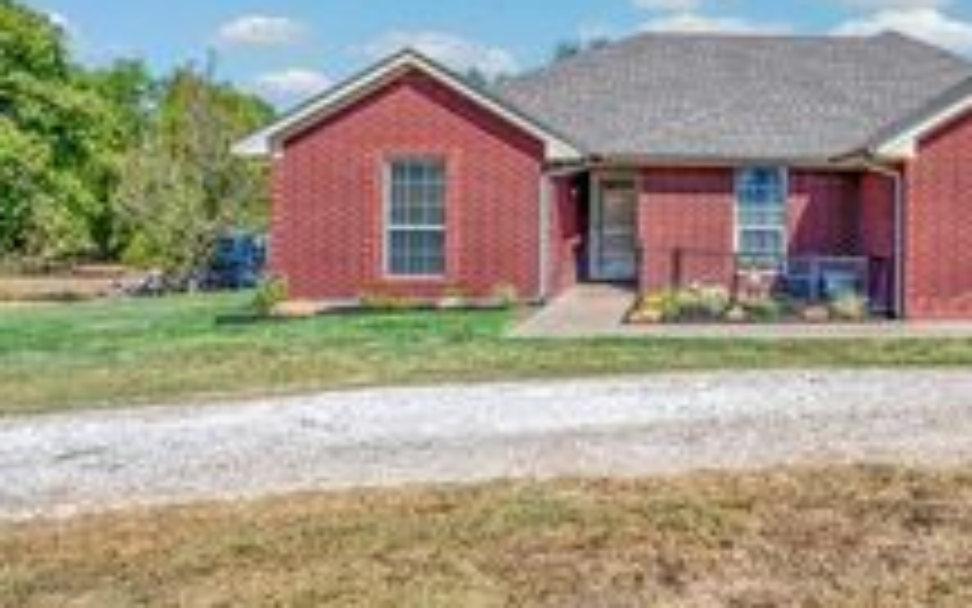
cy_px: 218
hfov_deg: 54.5
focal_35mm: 33
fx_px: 874
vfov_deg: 38.0
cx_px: 765
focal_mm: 14
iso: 100
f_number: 8
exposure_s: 1/400
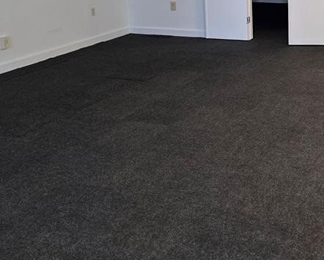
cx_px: 287
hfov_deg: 34.1
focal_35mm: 52
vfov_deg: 27.4
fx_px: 499
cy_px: -1
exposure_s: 1/120
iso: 200
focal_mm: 6.3
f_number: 1.7
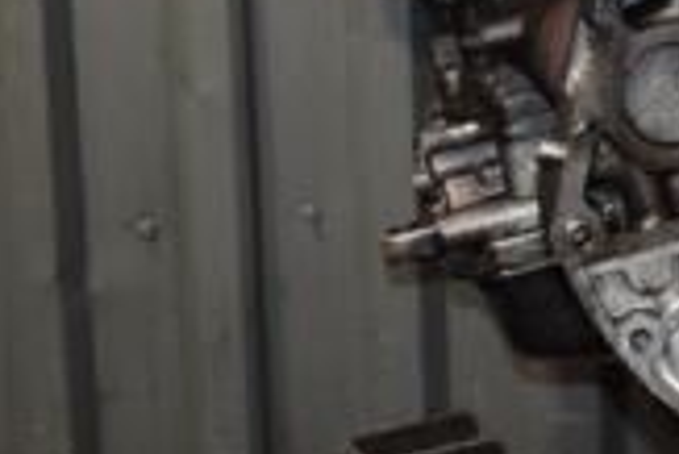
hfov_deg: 17.2
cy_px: -225
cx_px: 696
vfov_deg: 11.4
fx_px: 2187
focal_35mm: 116
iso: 800
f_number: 5
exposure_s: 1/60
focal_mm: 21
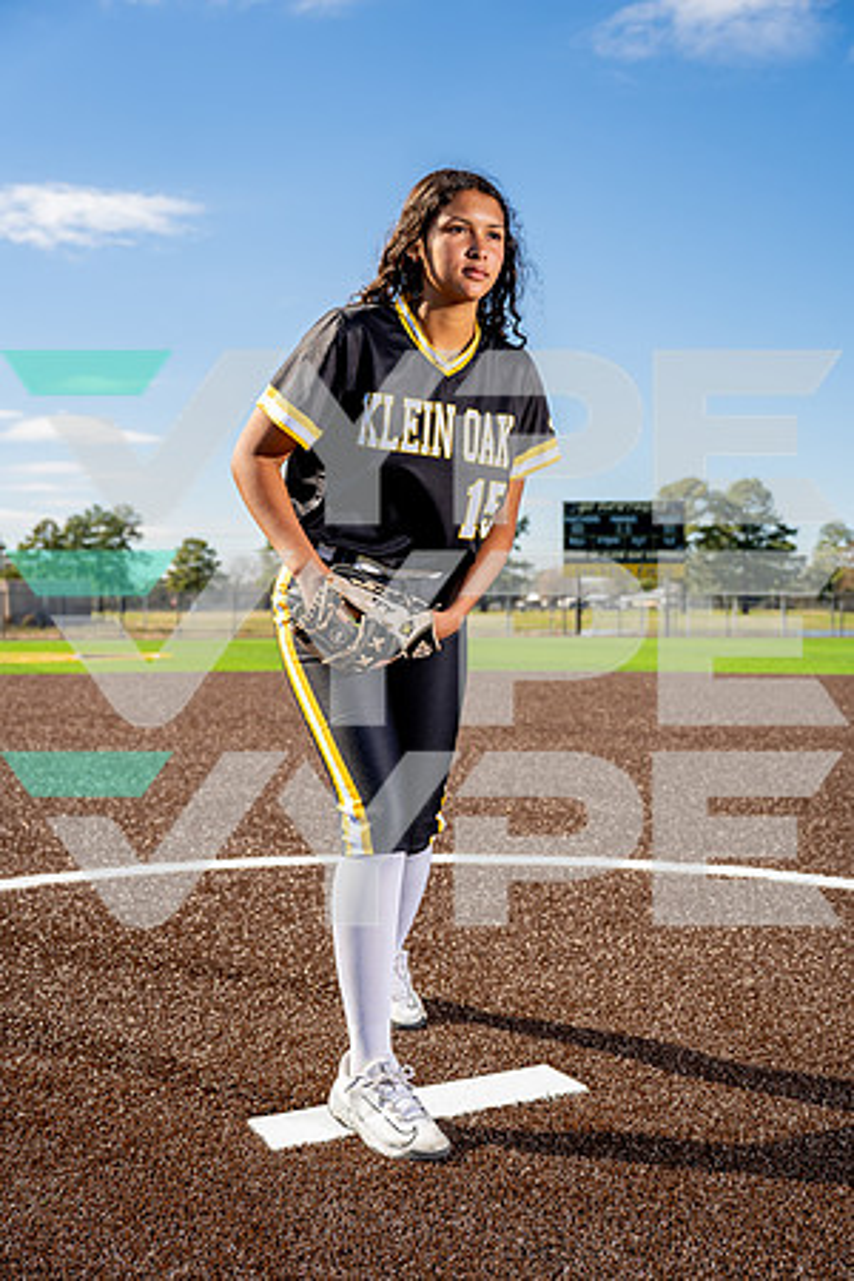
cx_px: 427
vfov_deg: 51.9
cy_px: 640
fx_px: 1316
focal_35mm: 37
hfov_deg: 35.9
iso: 100
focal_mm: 37
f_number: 4
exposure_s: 1/1000
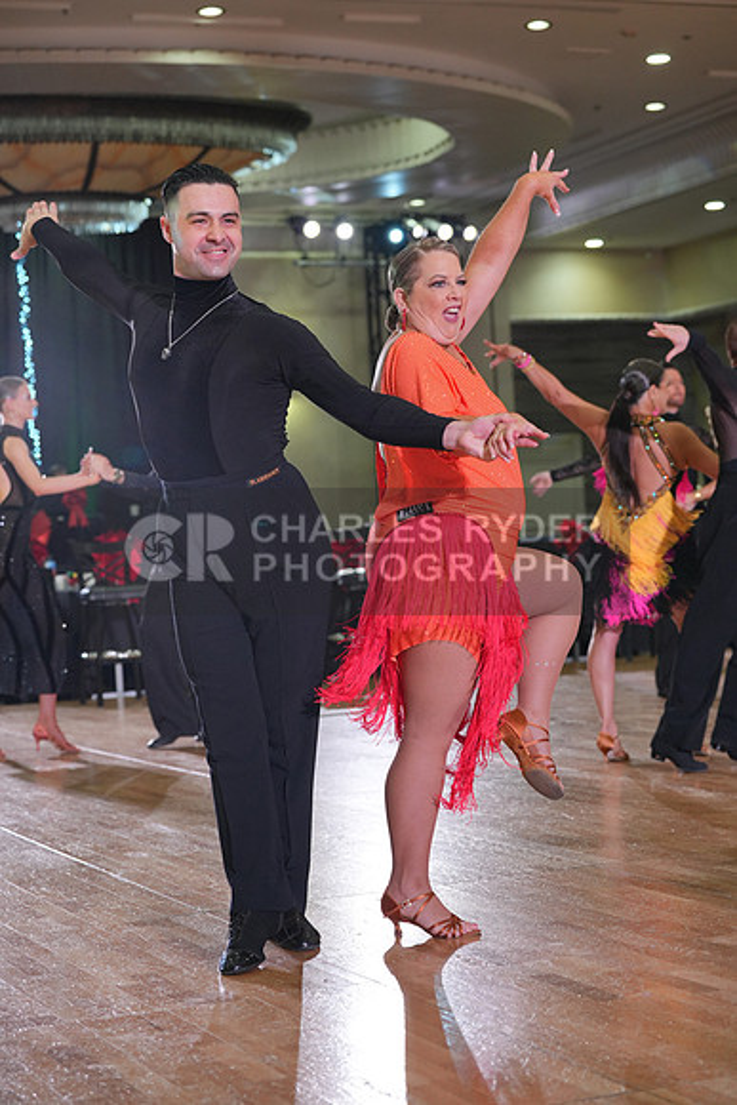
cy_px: 552
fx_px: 2148
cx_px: 368
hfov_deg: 19.5
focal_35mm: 70
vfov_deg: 28.8
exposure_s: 1/400
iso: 1600
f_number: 4
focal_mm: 70
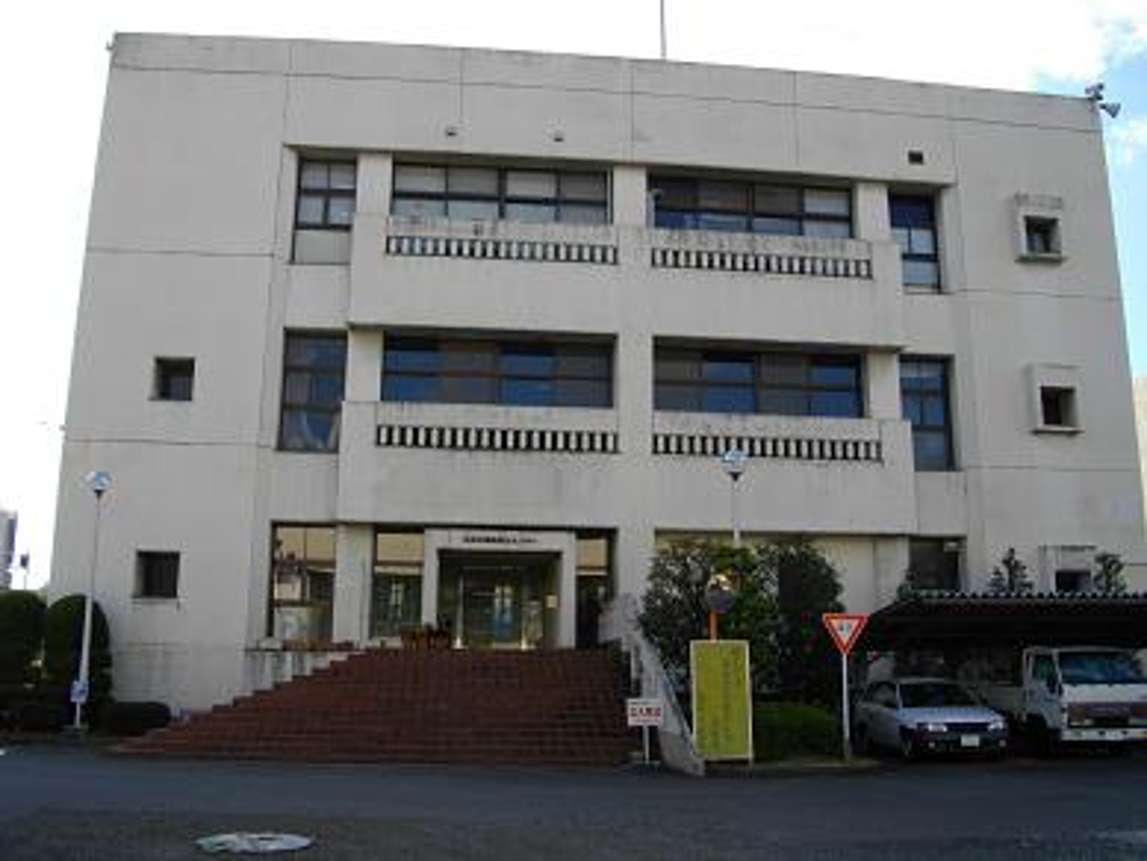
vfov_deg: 44.2
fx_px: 1061
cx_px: 574
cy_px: 430
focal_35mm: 32
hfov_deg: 56.8
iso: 100
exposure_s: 1/250
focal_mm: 5.7
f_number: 5.5
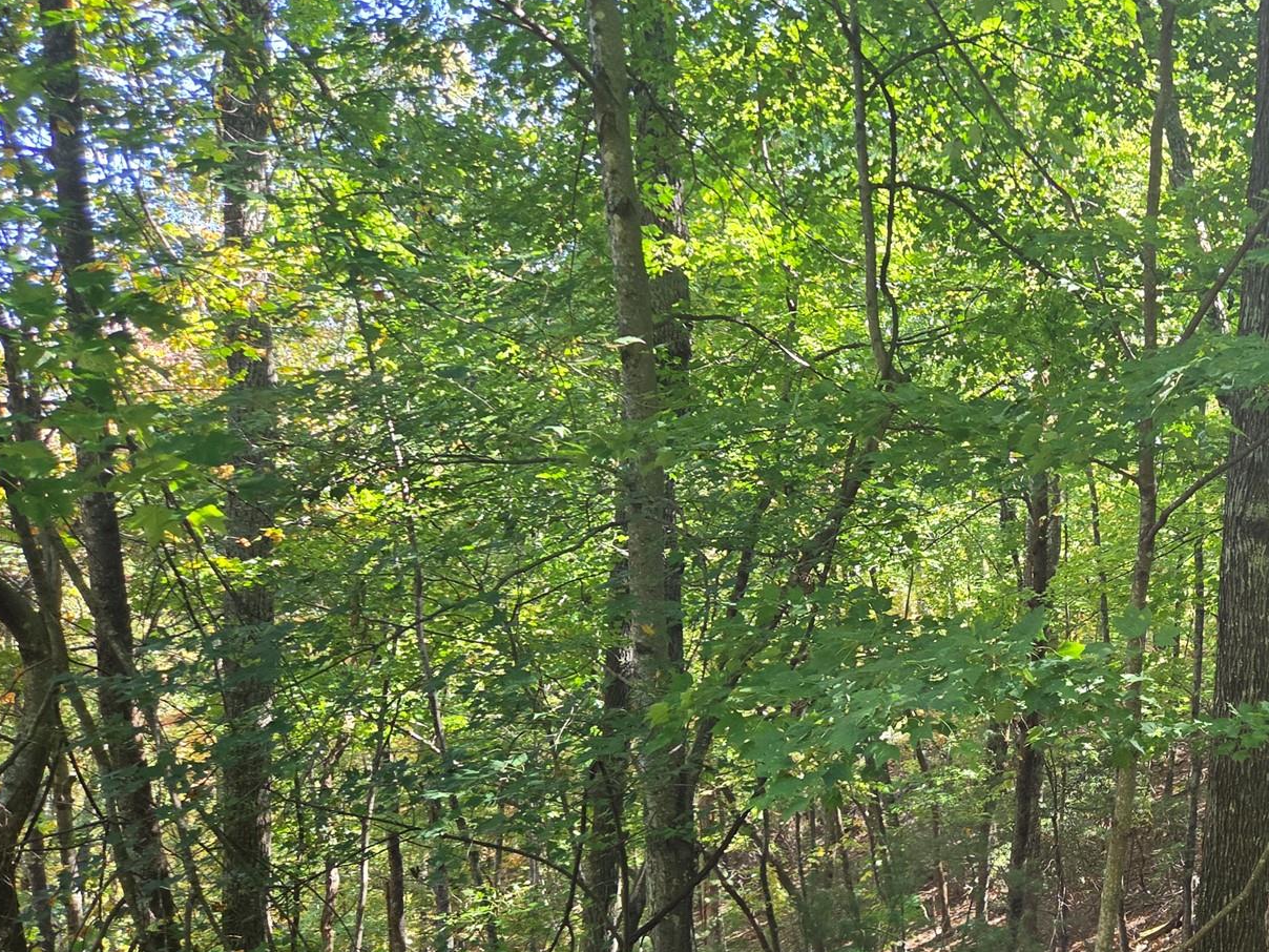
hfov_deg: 45.0
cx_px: 1050
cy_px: 743
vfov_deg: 35.8
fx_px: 1430
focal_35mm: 39
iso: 160
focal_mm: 5.4
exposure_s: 1/180
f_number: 1.8
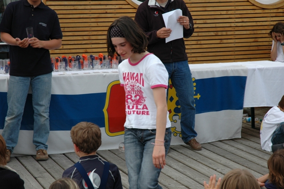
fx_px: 828
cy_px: 94
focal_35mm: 105
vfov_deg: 13.0
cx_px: 142
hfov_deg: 19.5
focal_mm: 70
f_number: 8
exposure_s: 1/250
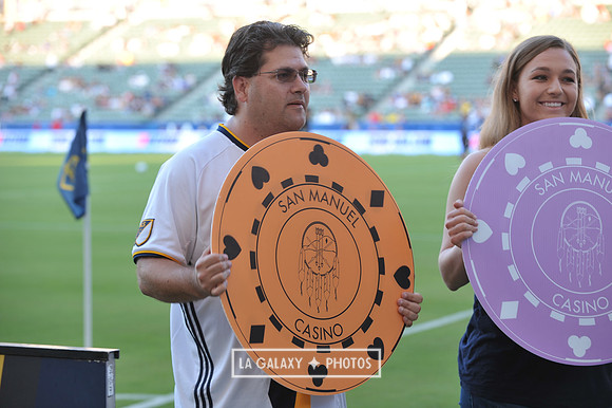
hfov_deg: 20.0
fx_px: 1733
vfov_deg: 13.4
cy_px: 204
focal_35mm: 102
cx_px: 306
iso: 200
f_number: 5
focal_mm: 102
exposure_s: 1/100
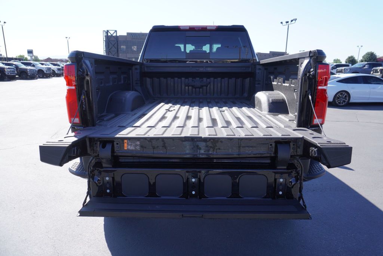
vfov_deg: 53.2
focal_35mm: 24
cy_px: 128
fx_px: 255
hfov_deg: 73.7
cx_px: 192
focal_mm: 16
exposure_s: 1/160
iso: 100
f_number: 6.3
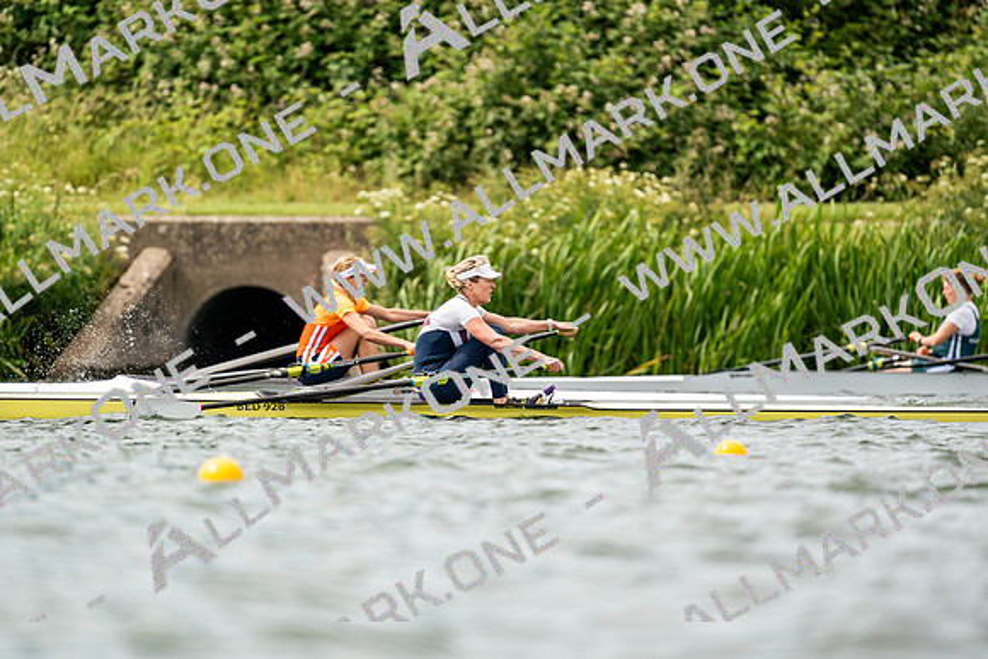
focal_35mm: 600
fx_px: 16470
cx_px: 494
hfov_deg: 3.4
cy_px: 330
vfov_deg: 2.3
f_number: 6.3
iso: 400
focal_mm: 600
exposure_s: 1/2000
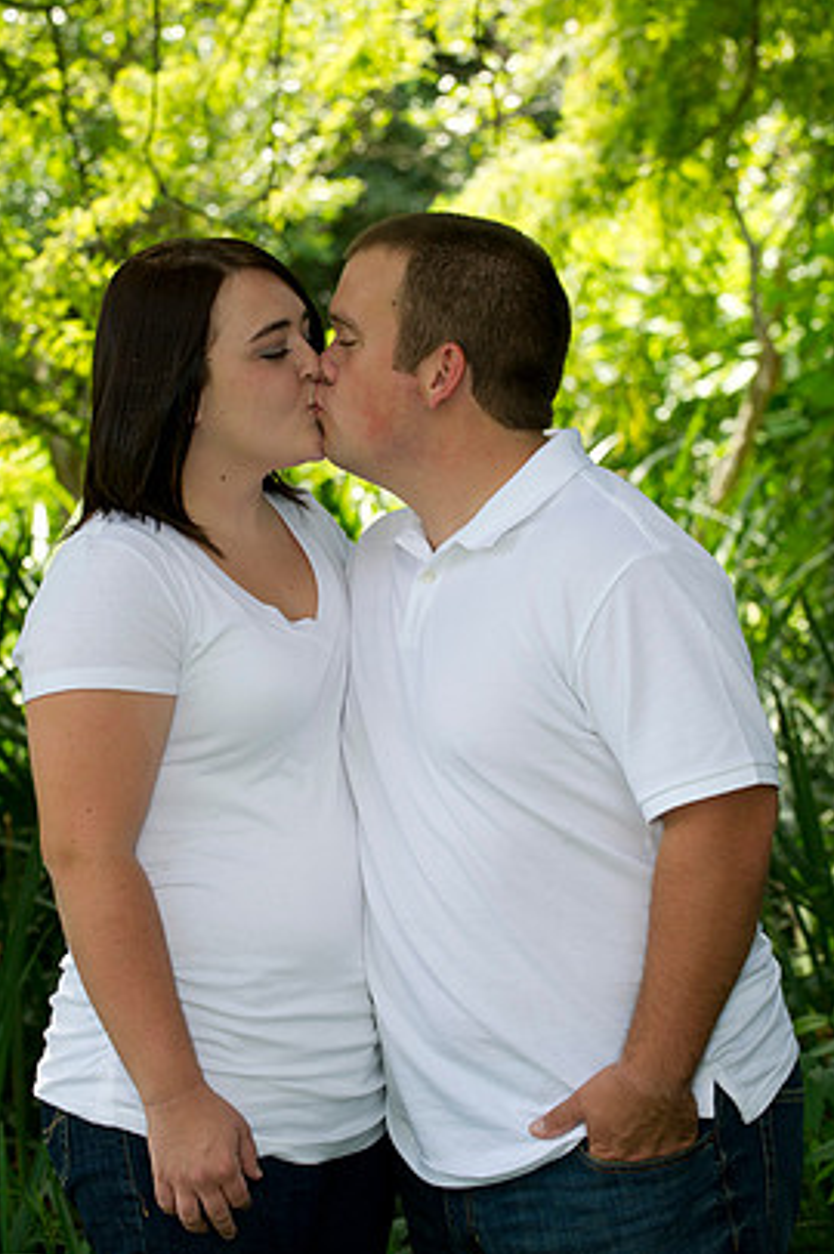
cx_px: 409
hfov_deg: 12.1
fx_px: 3933
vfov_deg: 18.1
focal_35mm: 113
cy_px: 587
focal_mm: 102
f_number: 5
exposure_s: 1/200
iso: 320
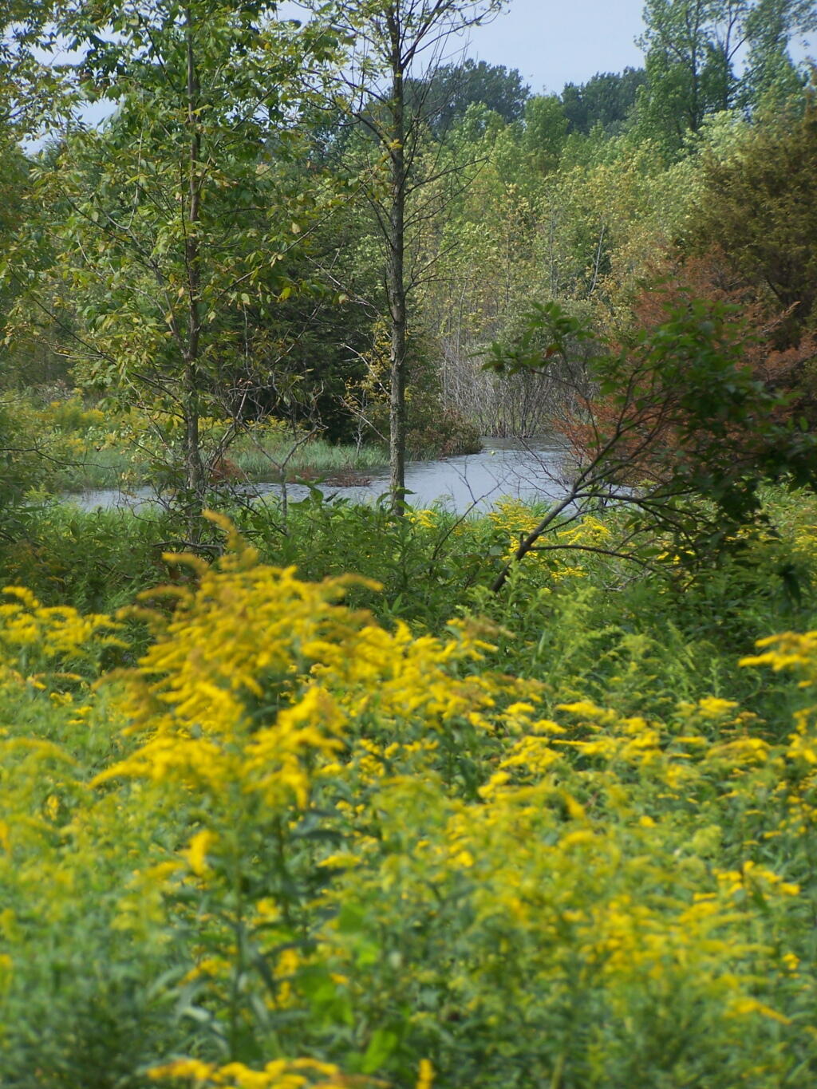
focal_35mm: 169
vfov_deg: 11.7
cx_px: 408
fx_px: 5317
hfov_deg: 8.8
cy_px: 544
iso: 80
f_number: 3.2
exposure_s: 1/1000
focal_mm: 28
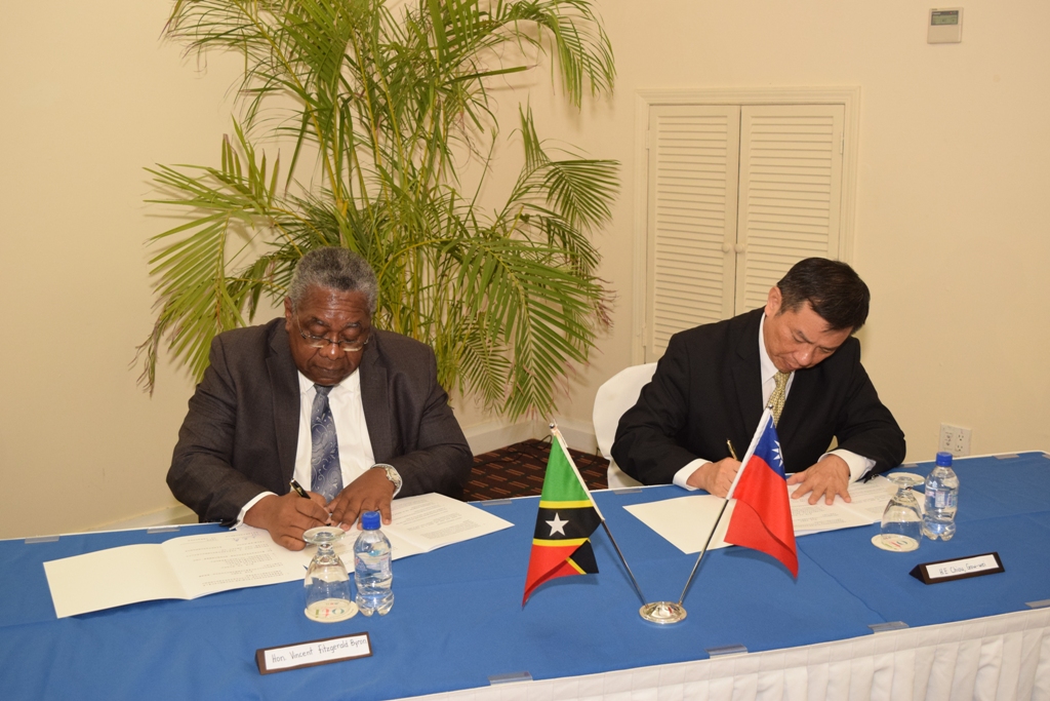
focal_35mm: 39
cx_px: 525
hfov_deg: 49.5
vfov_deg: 34.2
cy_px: 350
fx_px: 1138
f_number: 5.6
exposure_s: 1/60
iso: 1600
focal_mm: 26
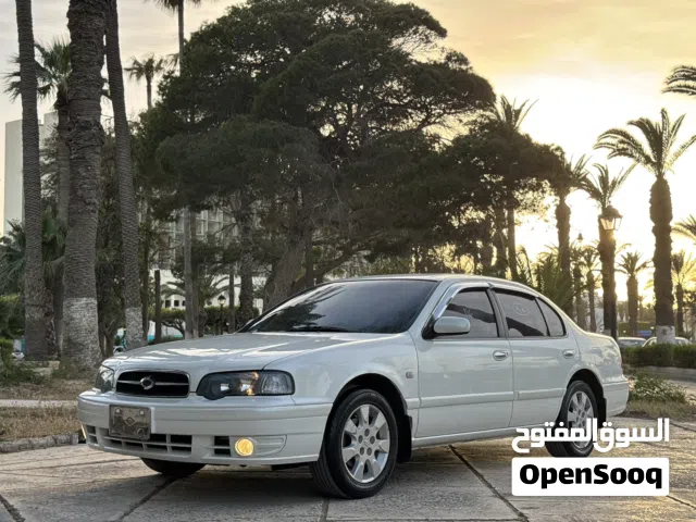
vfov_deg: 30.3
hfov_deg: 39.7
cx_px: 348
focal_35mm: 48
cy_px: 261
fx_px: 965
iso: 64
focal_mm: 6.76
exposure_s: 1/593
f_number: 1.78
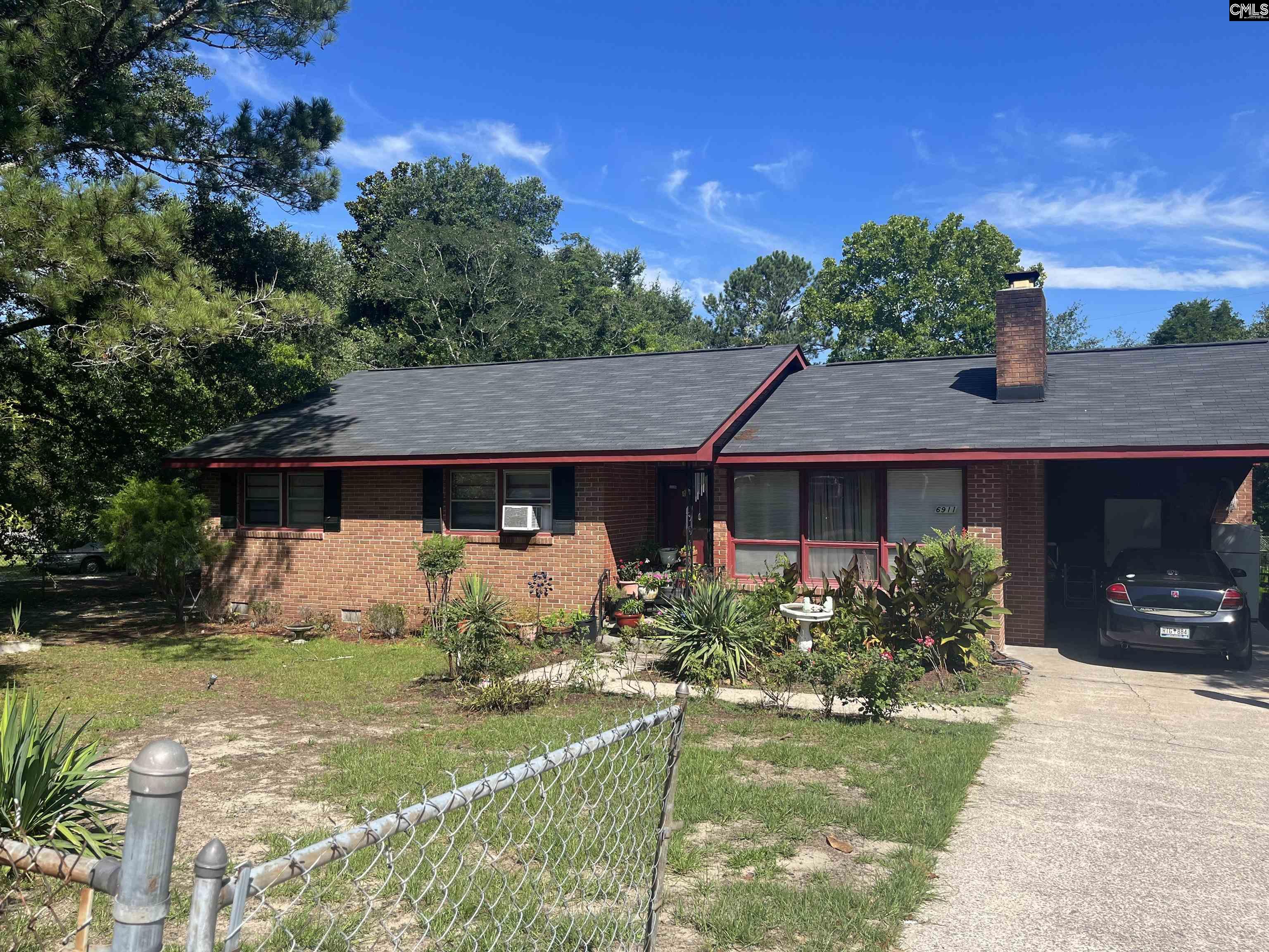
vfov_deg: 53.1
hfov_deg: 67.3
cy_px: 476
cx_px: 634
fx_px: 953
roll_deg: +0.3
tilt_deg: -0.4
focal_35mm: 26
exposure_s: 1/2513
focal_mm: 5.1
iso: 50
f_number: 1.6
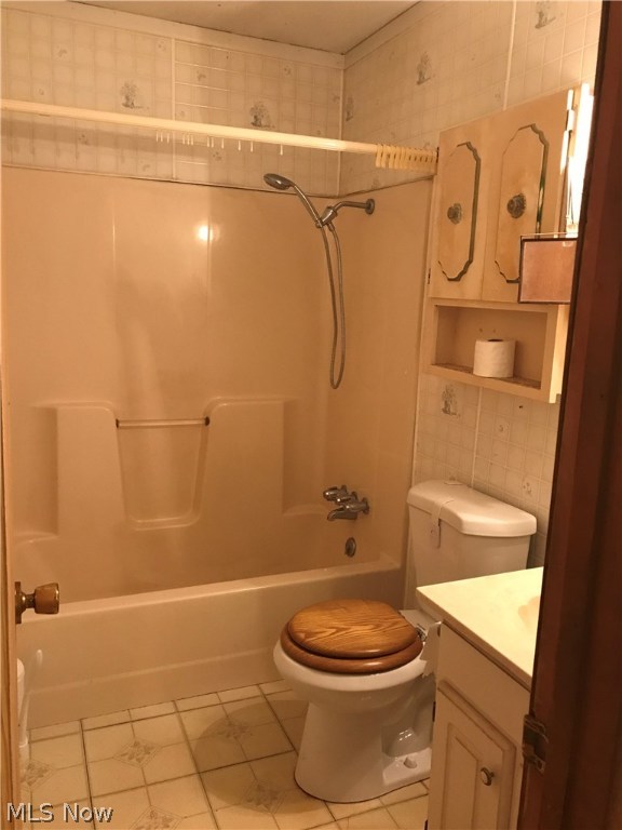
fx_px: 671
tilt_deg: -10.8
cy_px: 415
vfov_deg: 63.4
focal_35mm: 28
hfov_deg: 49.7
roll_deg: -2.4
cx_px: 311
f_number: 1.8
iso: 100
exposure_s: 1/13
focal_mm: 3.99
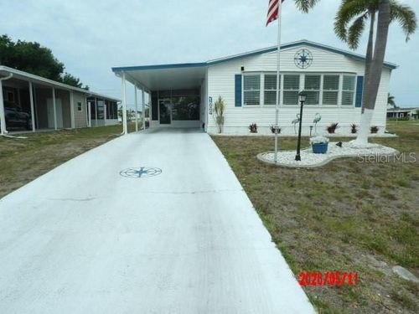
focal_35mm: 24
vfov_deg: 56.8
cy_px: 157
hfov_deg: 71.6
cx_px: 210
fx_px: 291
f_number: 4.6
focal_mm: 4.3
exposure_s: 1/663
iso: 100
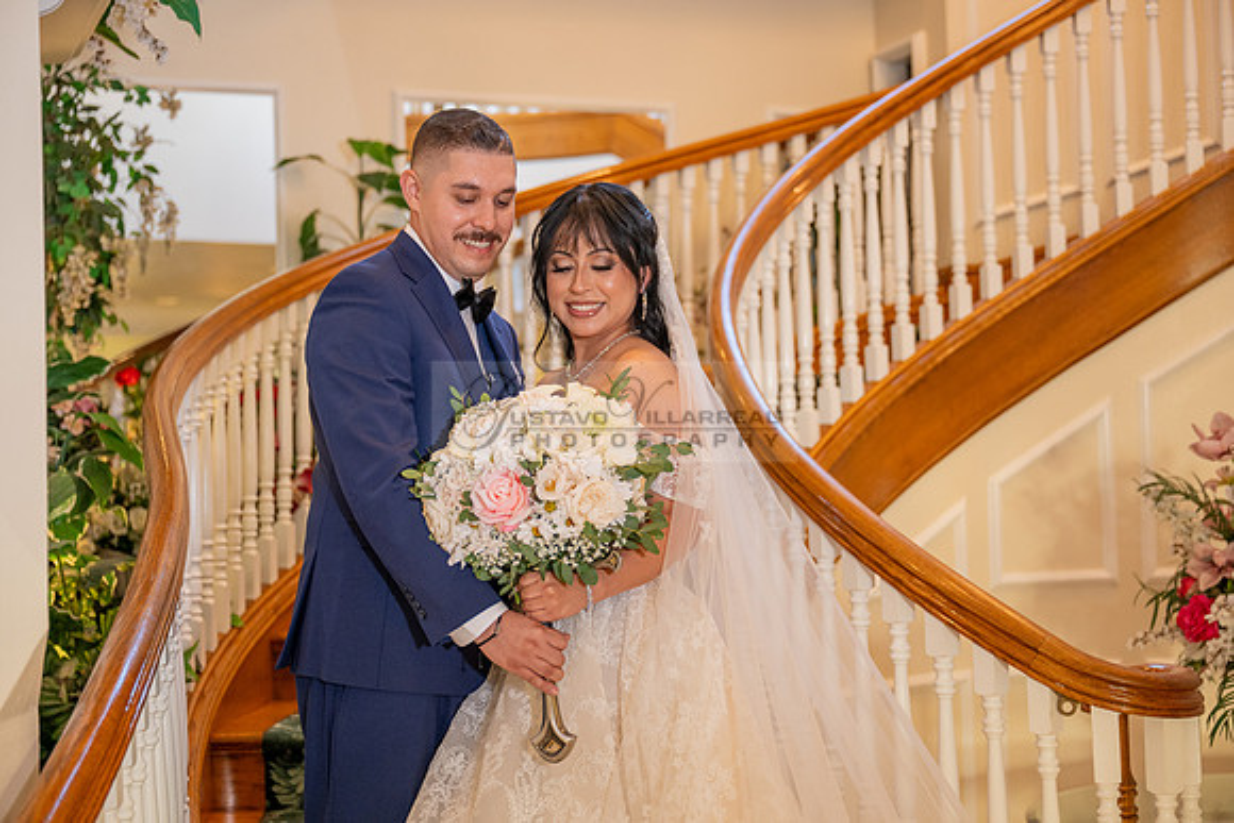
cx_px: 617
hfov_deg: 36.9
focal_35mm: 54
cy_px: 412
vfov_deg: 25.1
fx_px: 1851
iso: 1000
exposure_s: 1/160
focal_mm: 54
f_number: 2.8
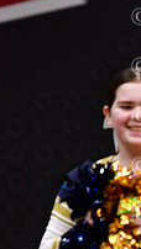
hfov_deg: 1.3
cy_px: 190
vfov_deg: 2.4
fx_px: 5987
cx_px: 310
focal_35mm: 903
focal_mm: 200
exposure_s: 1/800
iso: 4000
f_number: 2.8
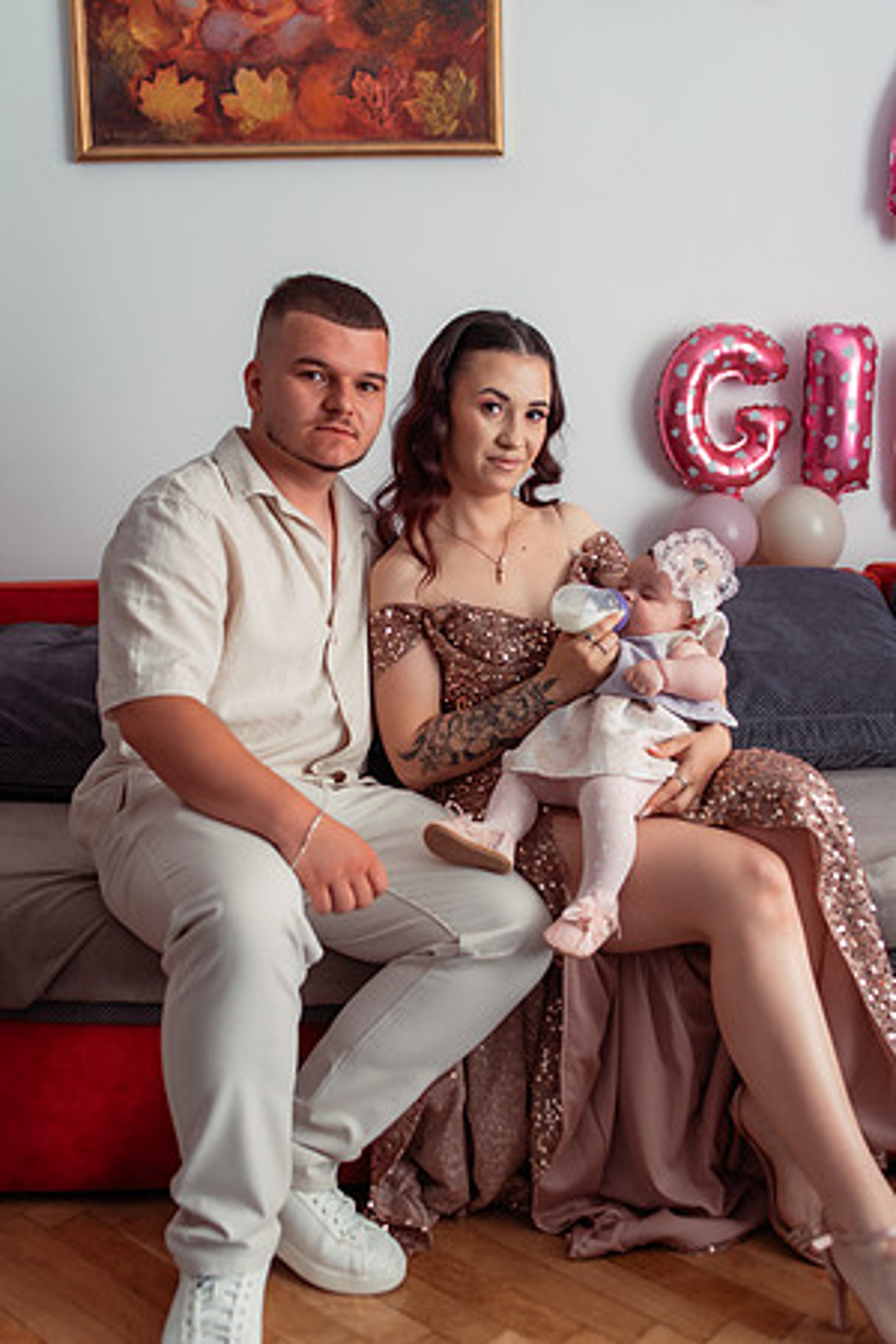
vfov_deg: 54.4
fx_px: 1307
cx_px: 448
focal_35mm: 35
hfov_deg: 37.9
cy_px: 672
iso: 800
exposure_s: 1/200
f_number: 2.5
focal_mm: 35
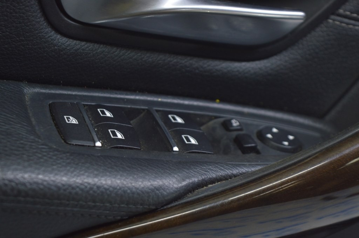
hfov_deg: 24.6
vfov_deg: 16.5
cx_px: 180
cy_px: 119
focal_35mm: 82
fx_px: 822
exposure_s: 1/20
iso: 400
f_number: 5.6
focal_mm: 55
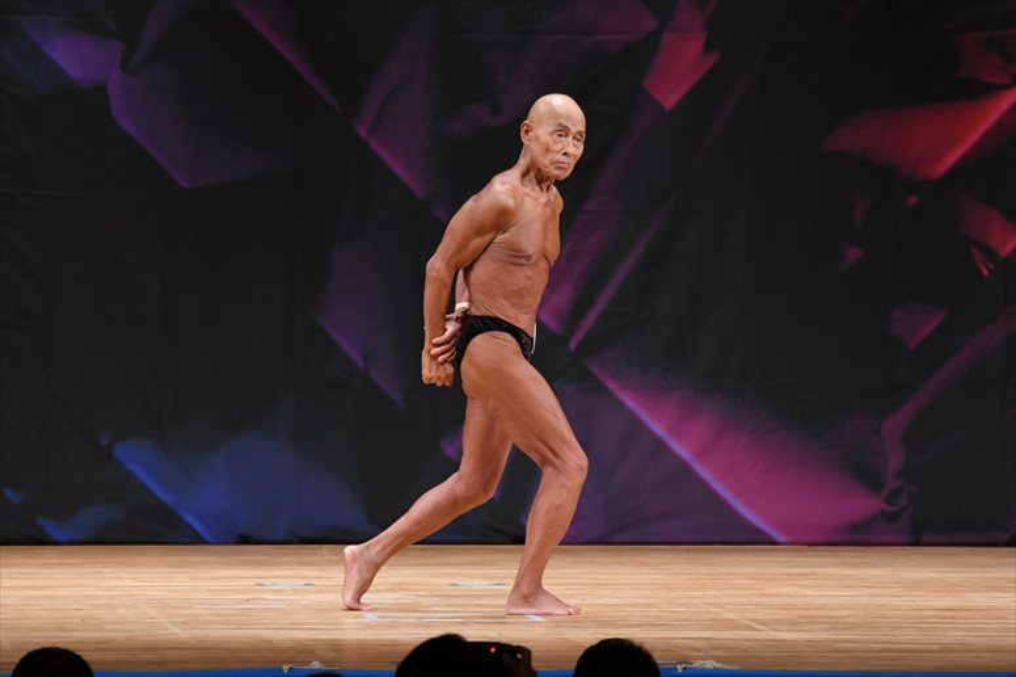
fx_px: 8040
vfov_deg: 4.8
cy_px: 338
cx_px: 508
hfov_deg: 7.2
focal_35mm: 285
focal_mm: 190
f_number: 5.6
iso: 2500
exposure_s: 1/400
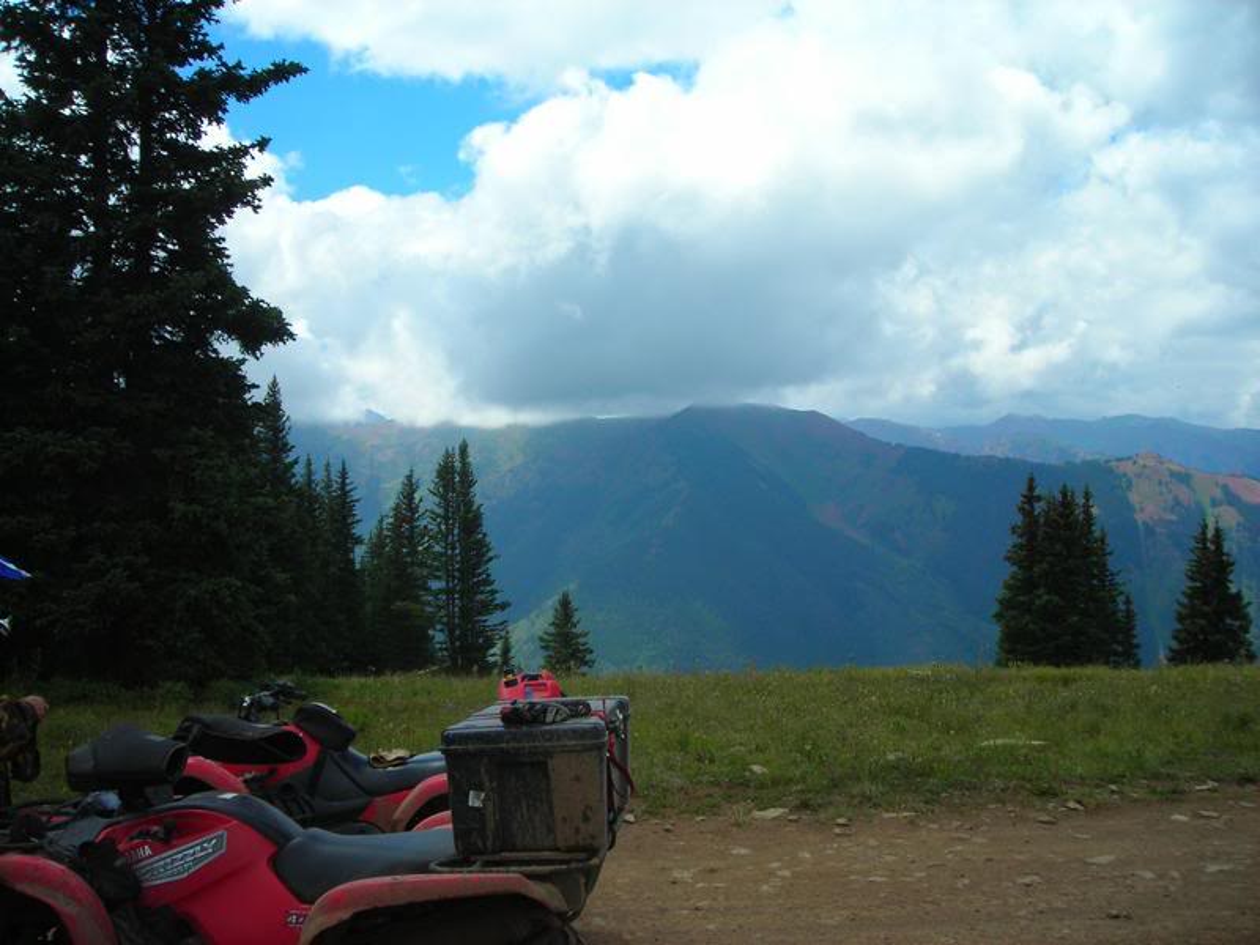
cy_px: 472
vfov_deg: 37.7
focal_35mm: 38
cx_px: 630
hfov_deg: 49.0
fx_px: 1383
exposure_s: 1/203
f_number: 6.4
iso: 50
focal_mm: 6.3
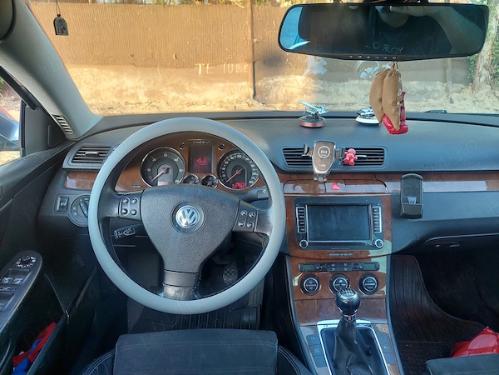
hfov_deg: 71.6
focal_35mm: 24
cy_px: 188
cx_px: 250
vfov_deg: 56.8
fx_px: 346
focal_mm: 5.23
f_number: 1.8
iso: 100
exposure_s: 1/50
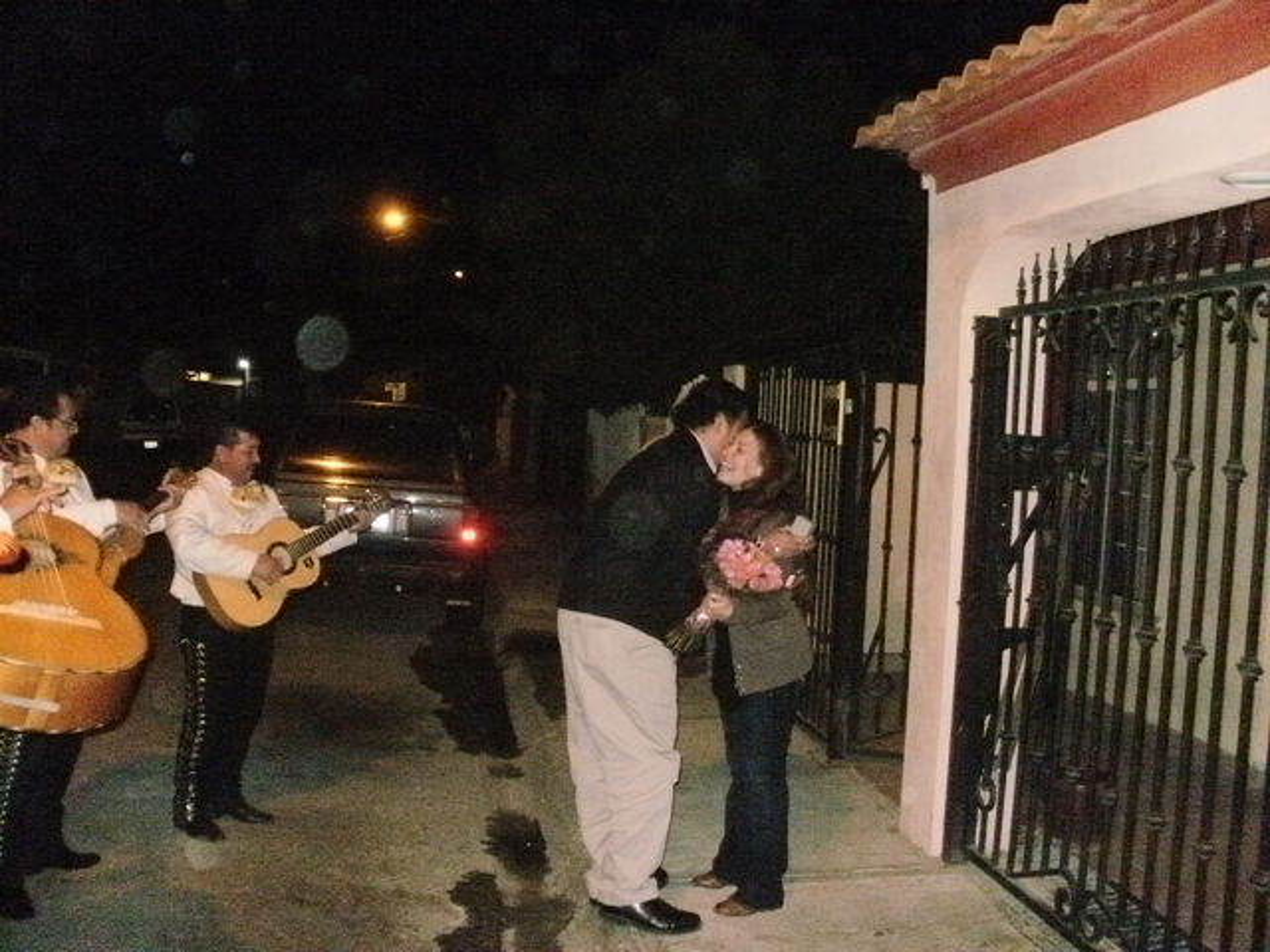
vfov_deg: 39.7
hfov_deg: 51.4
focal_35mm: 36
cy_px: 476
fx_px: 1321
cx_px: 635
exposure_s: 1/30
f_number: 3.5
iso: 800
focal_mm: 6.3
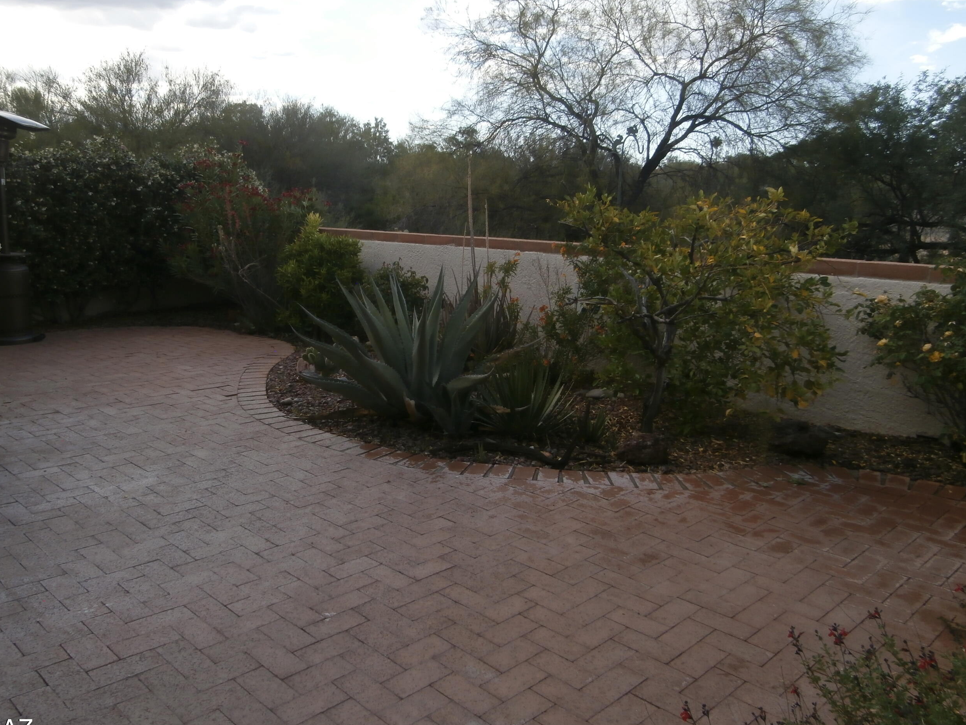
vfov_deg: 48.2
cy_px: 331
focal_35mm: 29
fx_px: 809
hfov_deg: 61.5
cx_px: 438
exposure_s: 1/500
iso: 100
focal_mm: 4.2
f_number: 3
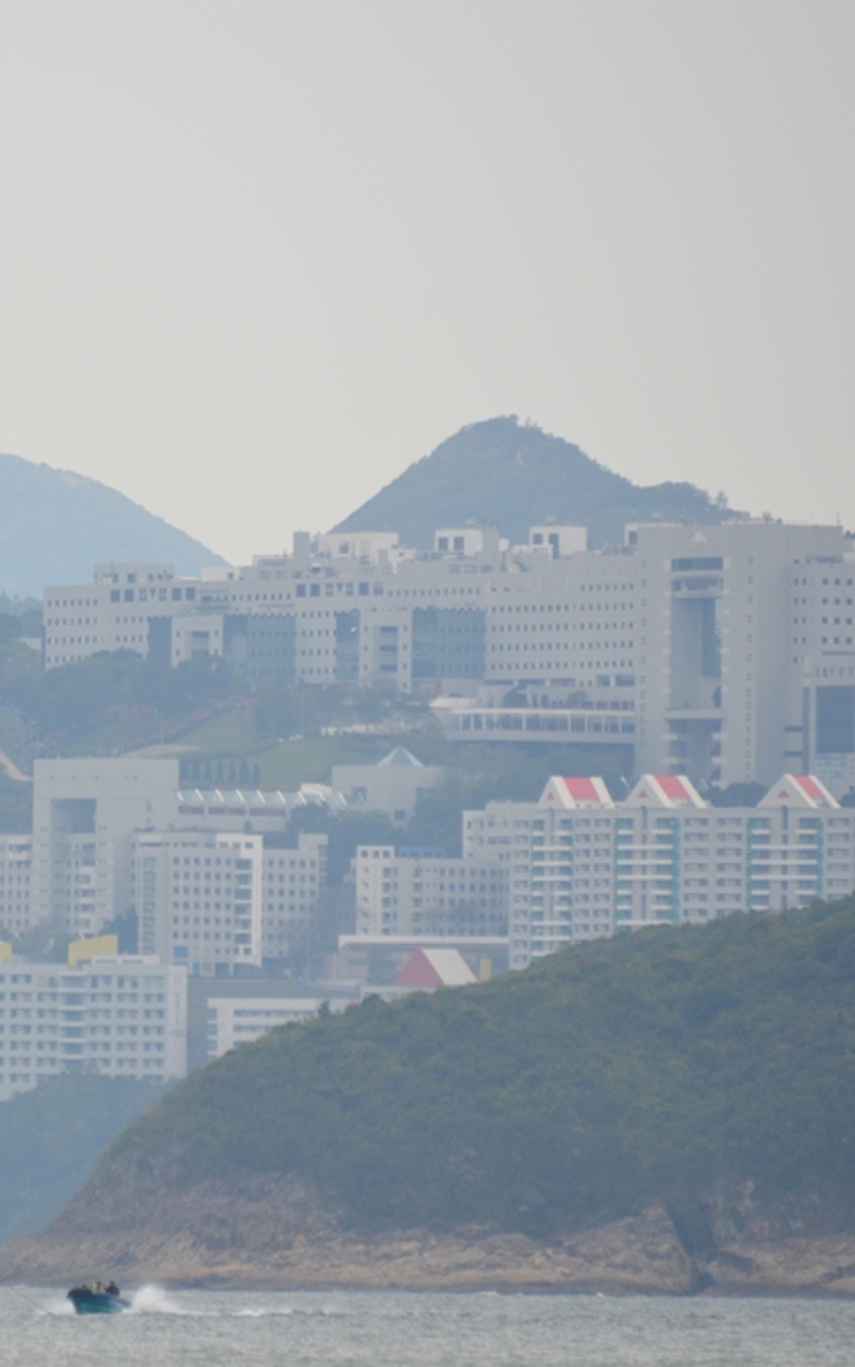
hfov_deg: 1.9
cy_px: 685
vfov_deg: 3.0
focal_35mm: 694
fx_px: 25868
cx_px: -65
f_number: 6.3
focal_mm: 300
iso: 200
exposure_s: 1/640
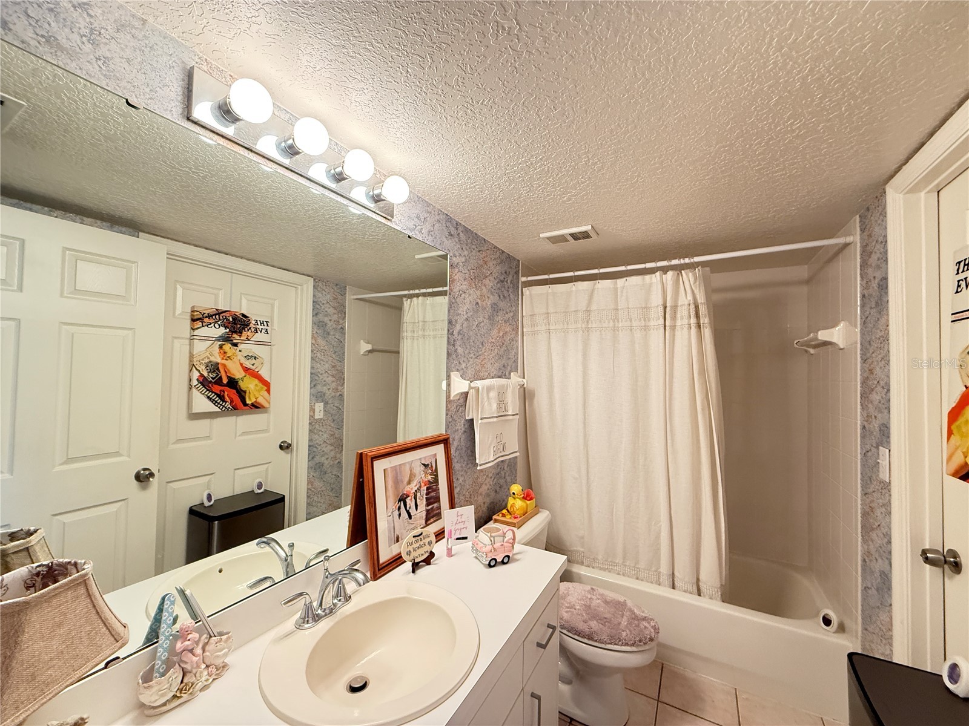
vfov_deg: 85.7
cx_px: 484
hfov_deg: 102.1
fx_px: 392
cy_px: 363
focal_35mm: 14
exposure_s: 1/60
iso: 500
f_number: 2.2
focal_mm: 2.22
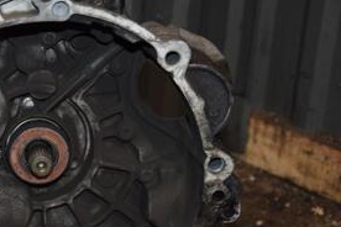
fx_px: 1051
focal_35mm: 111
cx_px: 0
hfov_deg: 18.0
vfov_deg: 12.3
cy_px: 155
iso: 800
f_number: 5
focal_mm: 34
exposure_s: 1/60
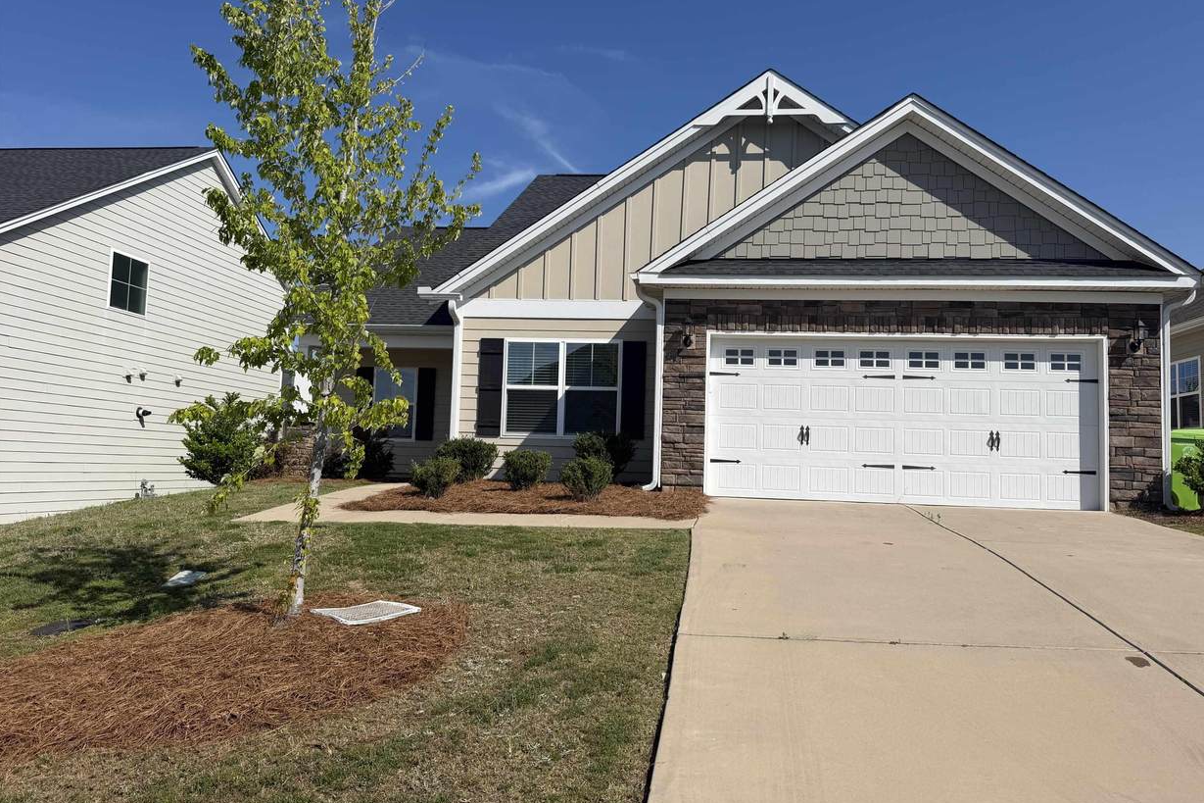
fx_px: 869
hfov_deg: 69.4
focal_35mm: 26
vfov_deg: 49.5
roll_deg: -1.2
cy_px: 400
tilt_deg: +4.1
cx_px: 624
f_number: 1.78
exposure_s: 1/5714
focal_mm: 6.76
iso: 80
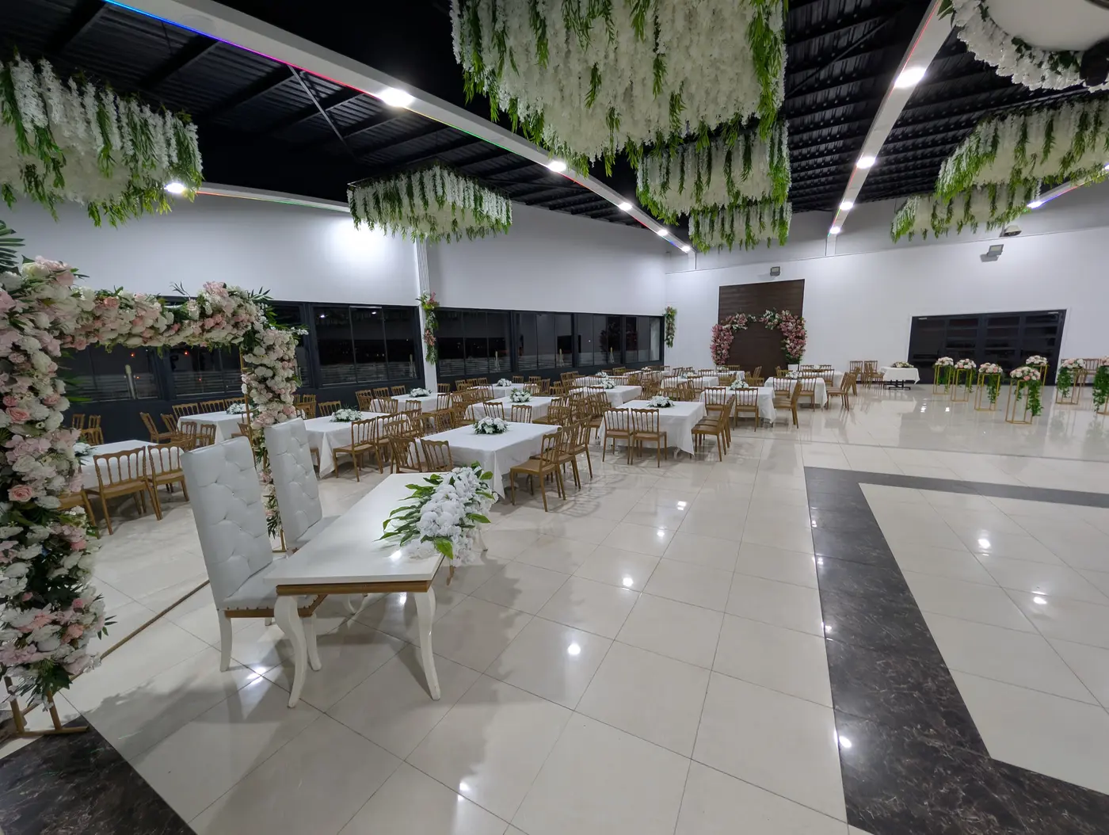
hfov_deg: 110.5
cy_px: 418
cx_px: 554
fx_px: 385
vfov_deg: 94.6
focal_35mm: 12
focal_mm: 2.02
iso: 47
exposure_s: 1/16.2
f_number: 1.7
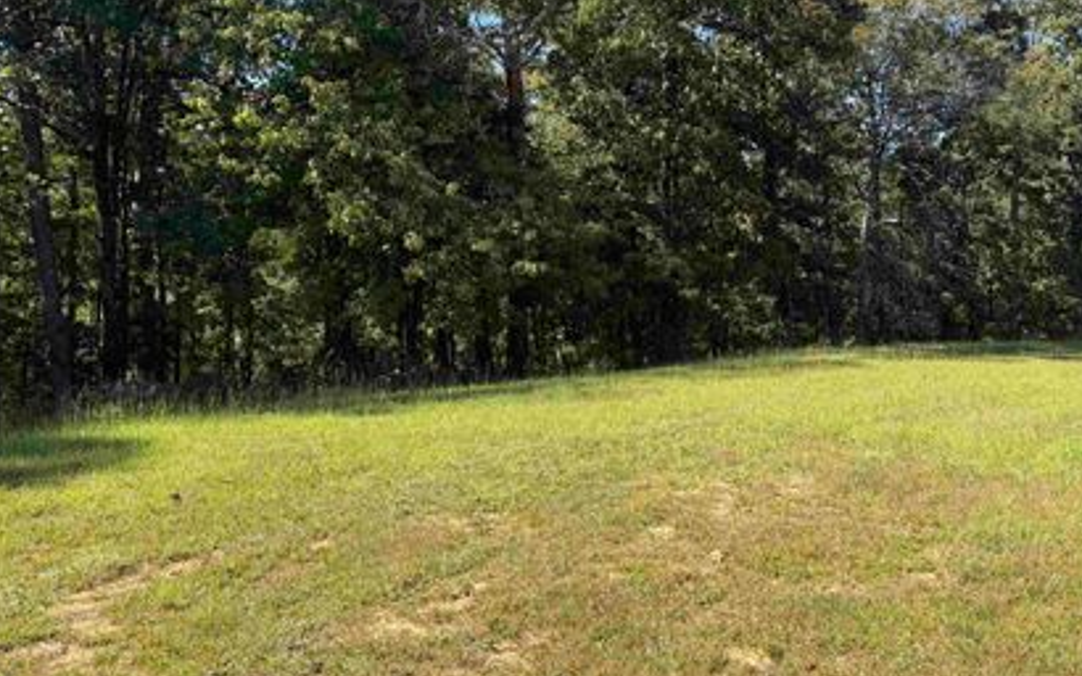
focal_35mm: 31
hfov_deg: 60.9
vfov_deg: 40.4
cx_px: 628
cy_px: 268
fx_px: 914
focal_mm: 6.76
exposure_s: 1/1493
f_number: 1.78
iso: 80
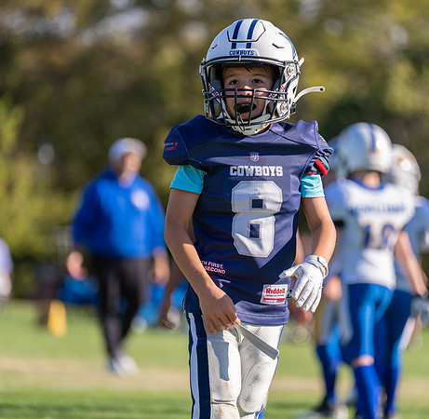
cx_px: 226
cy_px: 204
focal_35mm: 211
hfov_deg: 8.4
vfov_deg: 8.2
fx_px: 2918
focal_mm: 163
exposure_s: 1/1250
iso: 100
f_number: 2.8
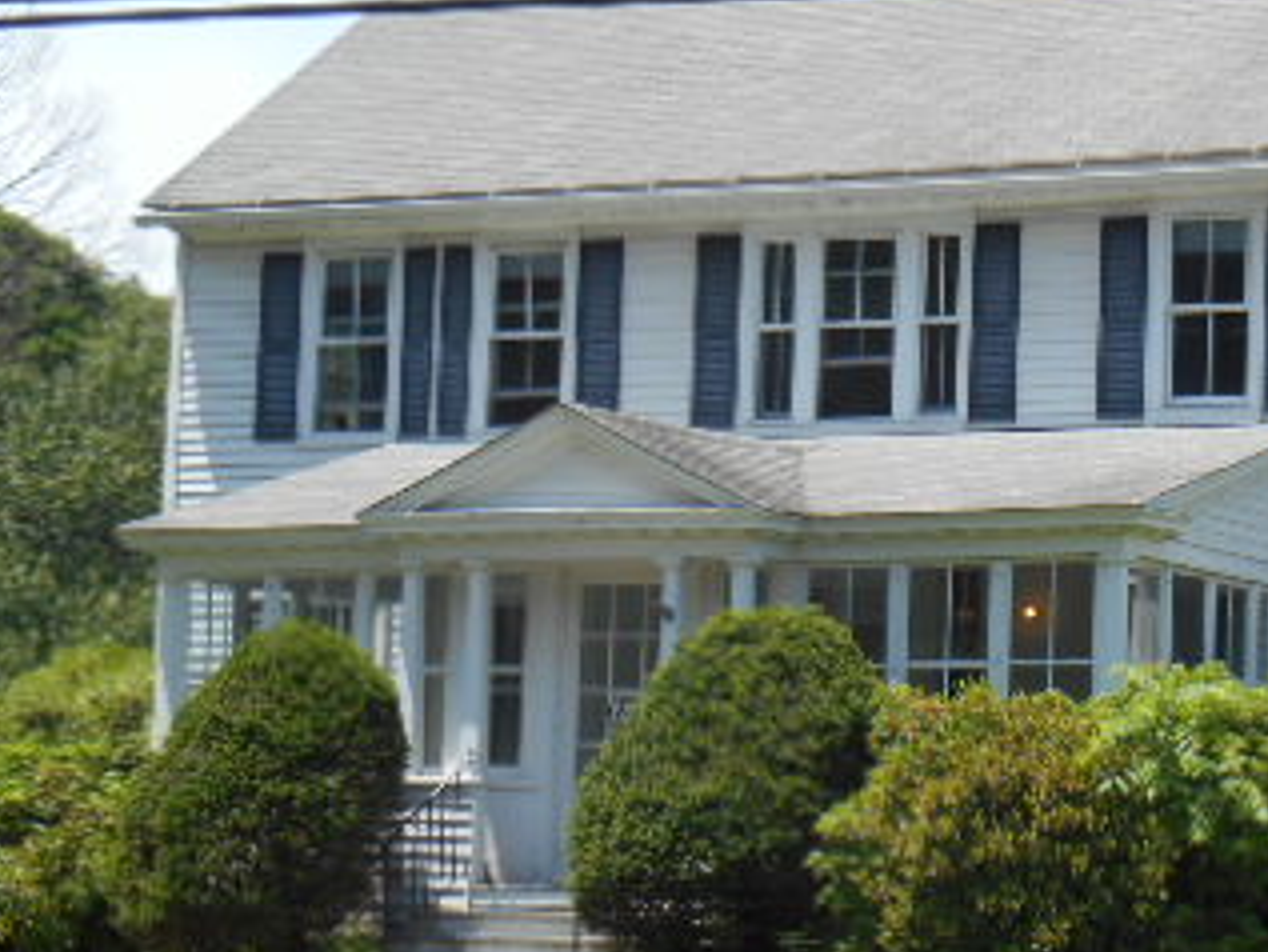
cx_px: 1064
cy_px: 488
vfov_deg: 12.1
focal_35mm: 123
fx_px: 4507
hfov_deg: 15.9
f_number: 4.4
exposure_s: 1/320
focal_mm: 10.9
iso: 80
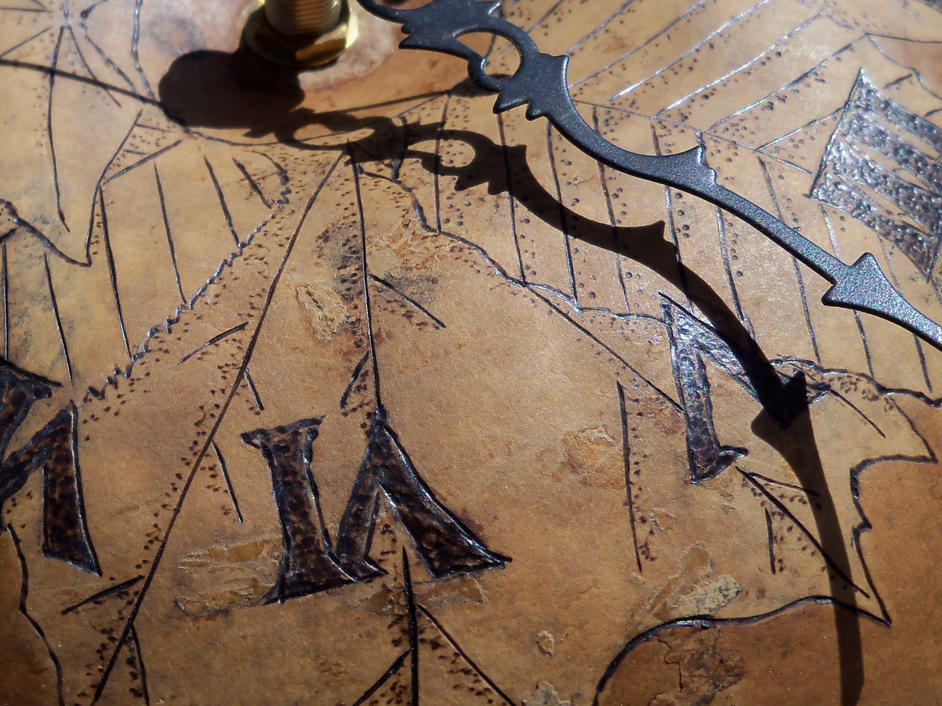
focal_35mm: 56
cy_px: 216
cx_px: 322
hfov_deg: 34.1
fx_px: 1524
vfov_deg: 25.9
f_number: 3.5
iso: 80
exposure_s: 1/1250
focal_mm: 6.2
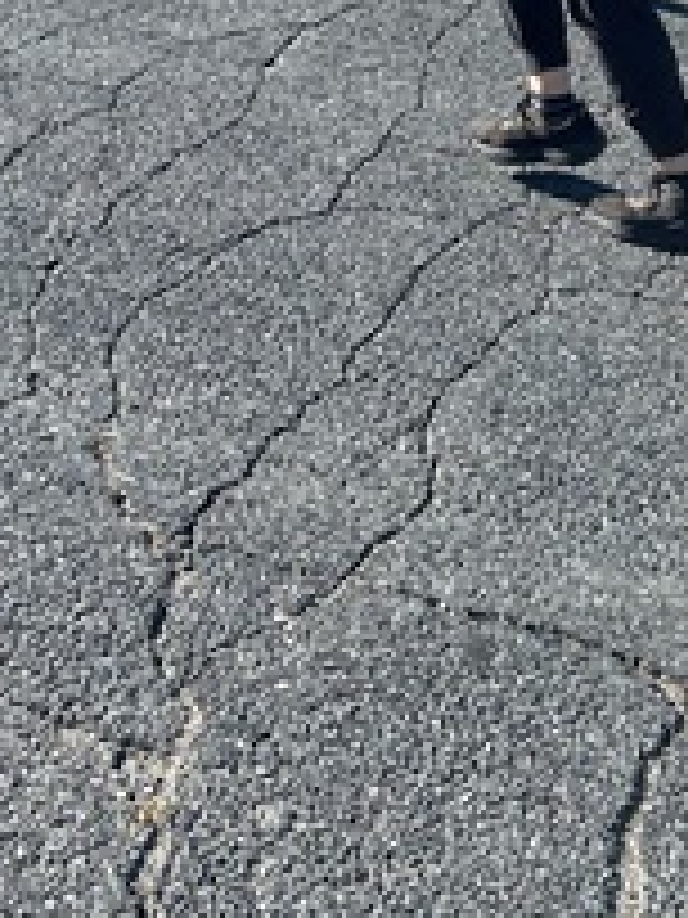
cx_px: 571
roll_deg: -4.2
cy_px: -243
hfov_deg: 20.7
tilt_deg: -12.8
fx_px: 1855
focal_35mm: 70
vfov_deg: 24.6
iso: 50
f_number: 1.5
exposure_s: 1/2299
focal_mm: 5.7
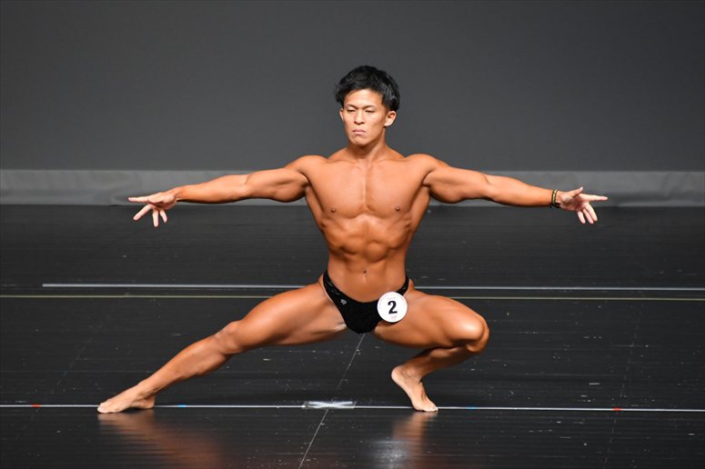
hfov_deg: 4.6
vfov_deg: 3.1
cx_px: 352
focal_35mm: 450
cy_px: 234
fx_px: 8808
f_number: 5.6
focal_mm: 300
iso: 2500
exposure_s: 1/400
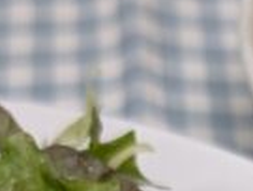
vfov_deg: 7.5
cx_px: 296
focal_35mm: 182
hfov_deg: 10.7
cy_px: 499
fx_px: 1334
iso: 47
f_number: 1.68
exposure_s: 1/60
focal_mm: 6.9
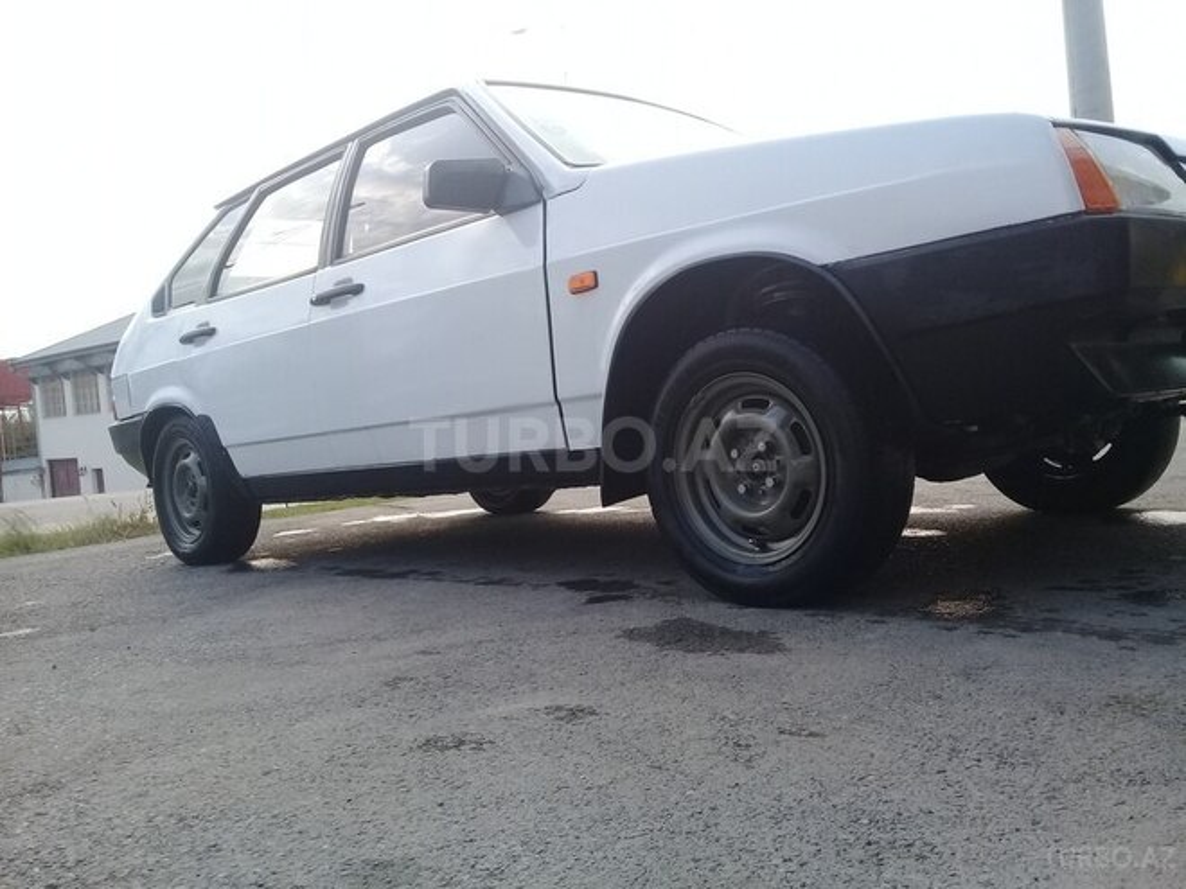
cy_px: 444
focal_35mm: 31
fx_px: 1062
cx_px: 593
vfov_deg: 45.4
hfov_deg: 58.4
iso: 50
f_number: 2.2
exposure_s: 1/161
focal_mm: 3.3
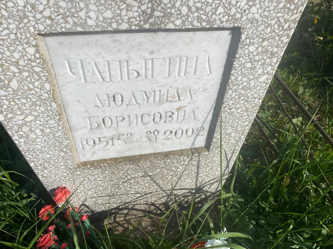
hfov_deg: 67.3
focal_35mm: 26
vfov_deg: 53.1
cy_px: 124
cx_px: 166
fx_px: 250
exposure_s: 1/4608
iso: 32
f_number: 1.8
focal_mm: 4.25
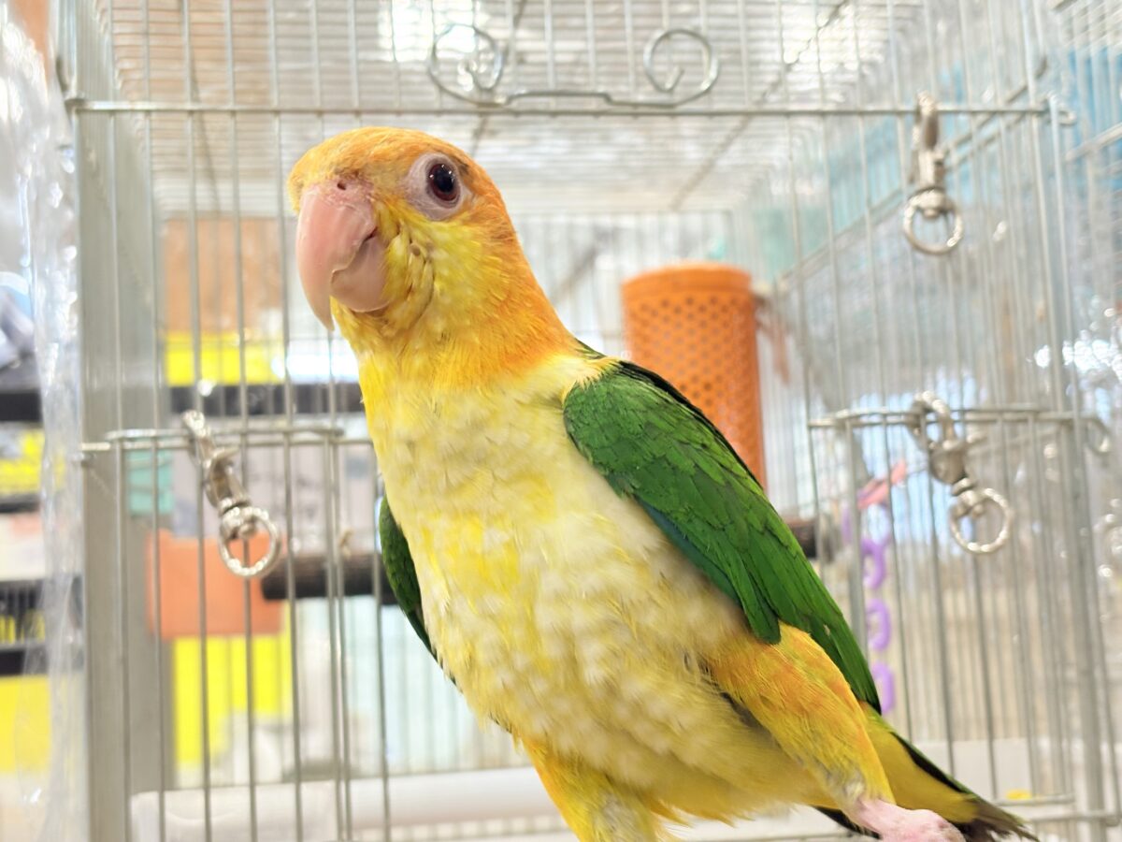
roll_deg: +4.4
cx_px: 561
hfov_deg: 36.8
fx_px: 1685
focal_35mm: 52
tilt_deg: +8.0
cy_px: 421
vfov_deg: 28.0
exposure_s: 1/50
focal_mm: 5.96
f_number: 1.6
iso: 64
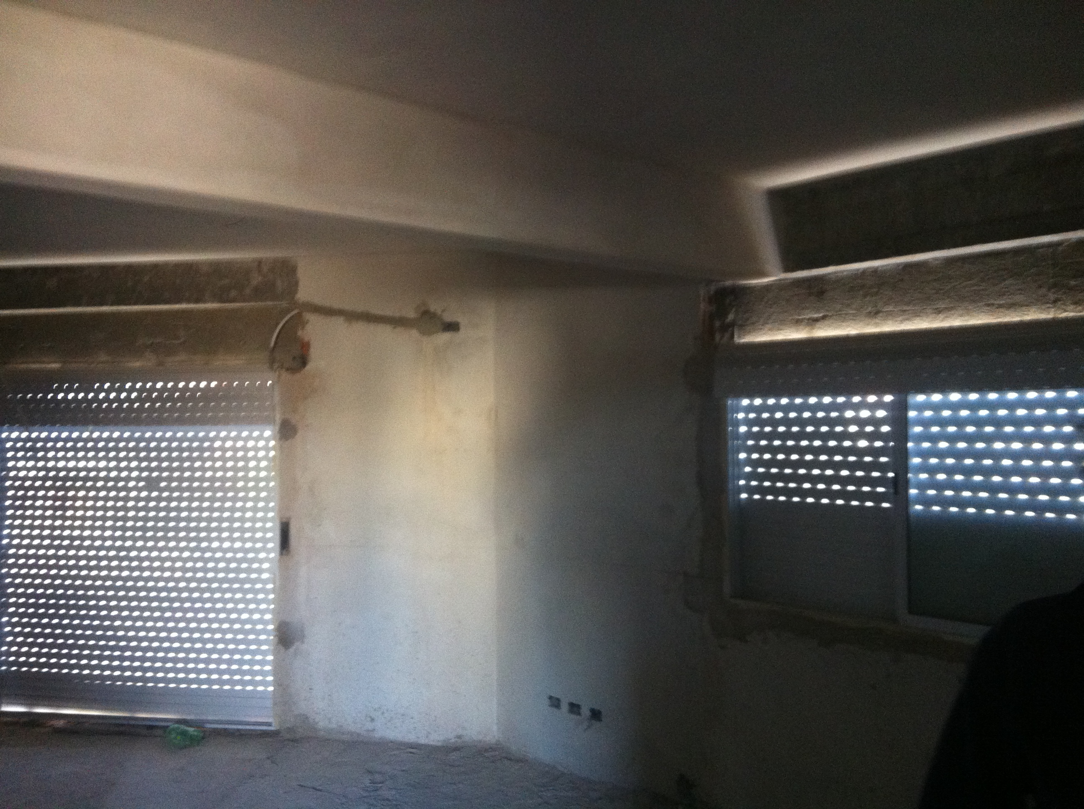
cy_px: 404
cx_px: 542
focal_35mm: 35
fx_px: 1094
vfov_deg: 40.6
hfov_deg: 52.7
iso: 320
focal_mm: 3.85
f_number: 2.8
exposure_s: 1/15
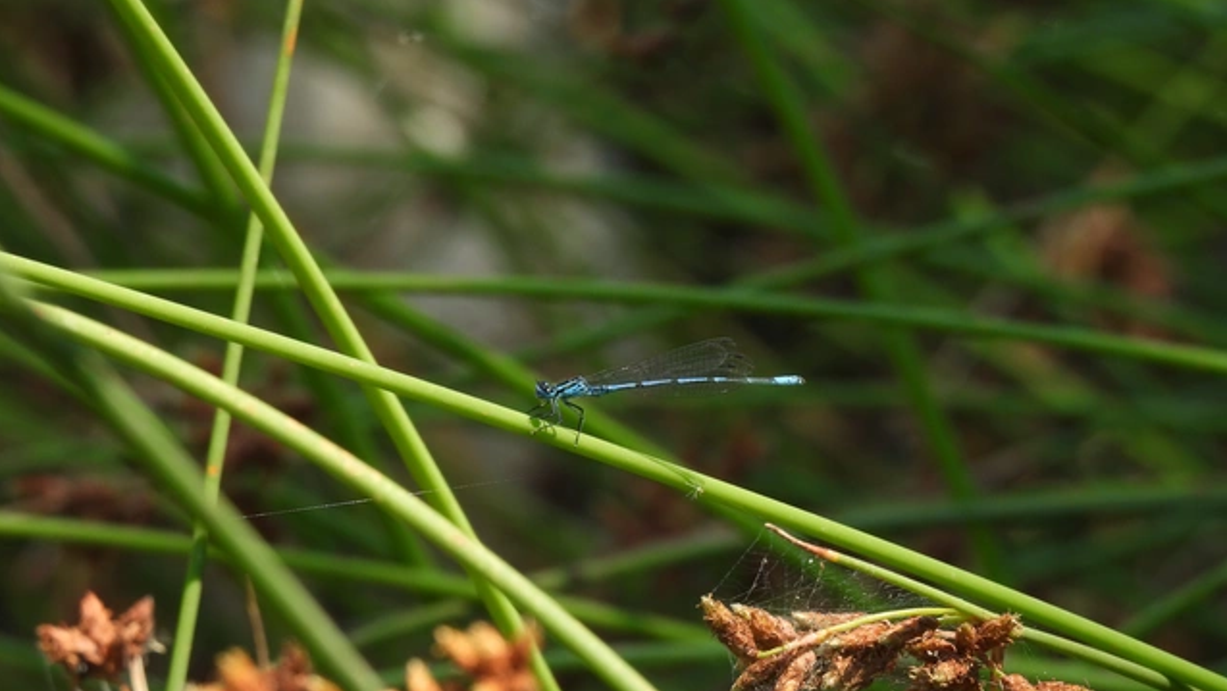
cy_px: 427
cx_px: 613
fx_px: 17805
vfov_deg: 2.2
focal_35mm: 547
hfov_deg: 3.9
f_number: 5.6
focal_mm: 89.2
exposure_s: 1/250
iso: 100
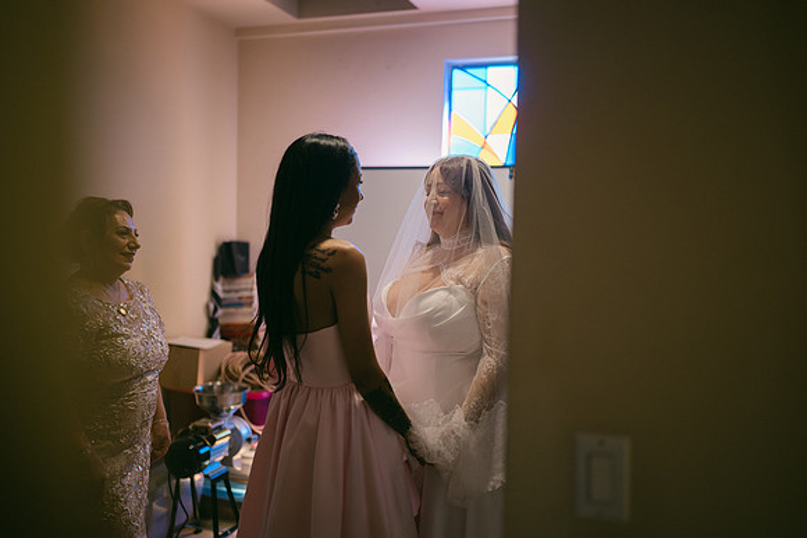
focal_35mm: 35
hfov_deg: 54.4
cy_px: 269
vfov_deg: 37.9
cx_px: 404
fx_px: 785
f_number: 1.2
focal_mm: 35
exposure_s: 1/320
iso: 320
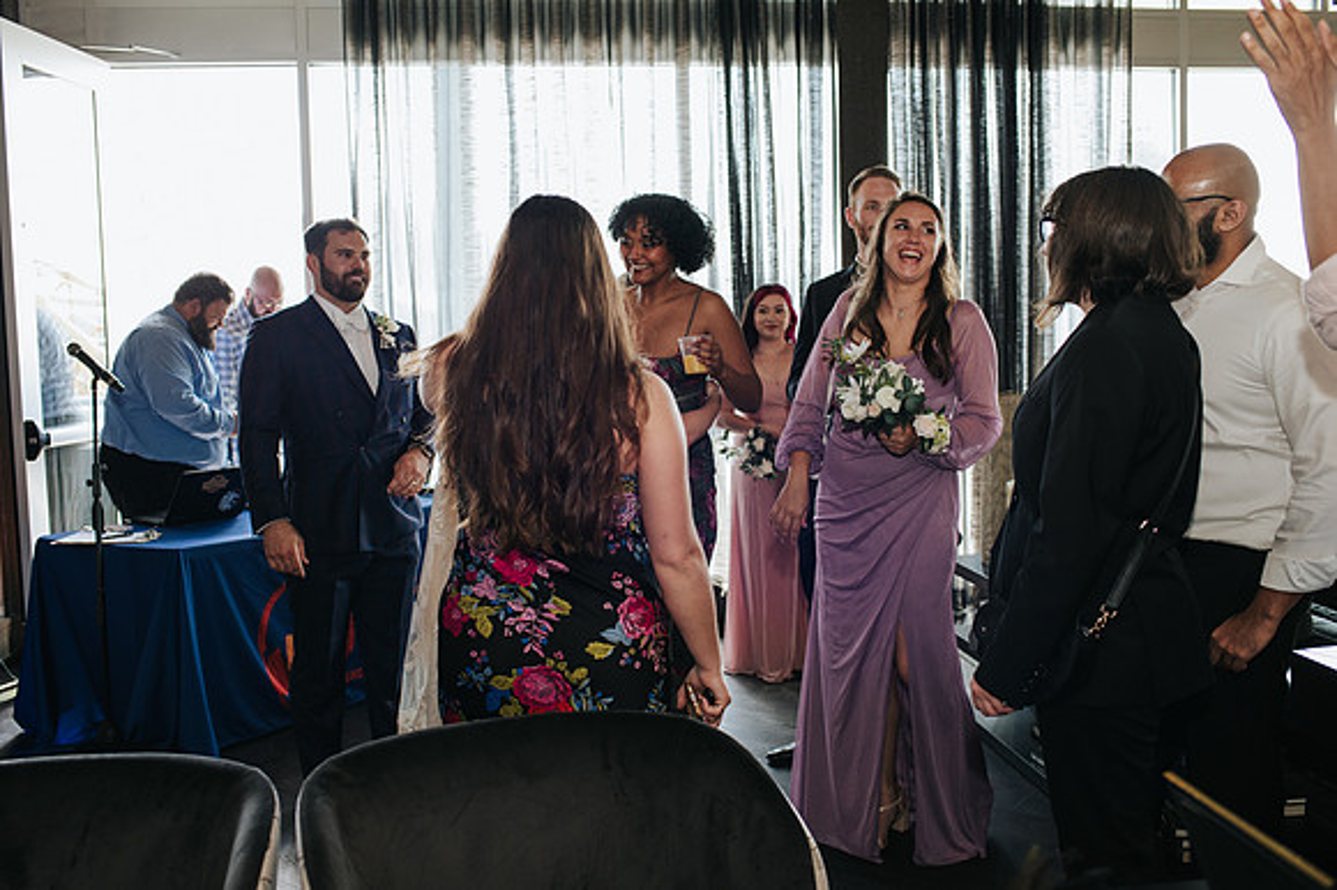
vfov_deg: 37.8
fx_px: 1299
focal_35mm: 35
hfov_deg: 54.5
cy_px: 445
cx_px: 668
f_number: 3.5
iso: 1000
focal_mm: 35
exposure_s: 1/200
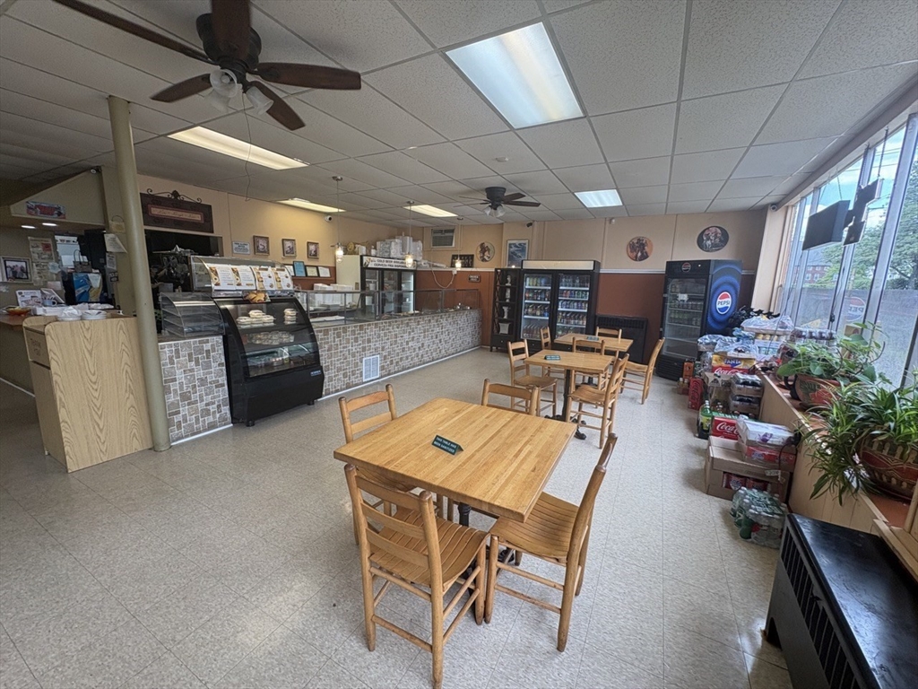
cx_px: 459
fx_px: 371
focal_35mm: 14
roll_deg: -1.4
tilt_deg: -10.6
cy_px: 344
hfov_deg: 102.1
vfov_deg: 85.7
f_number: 2.2
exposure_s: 1/120
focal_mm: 2.22
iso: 100
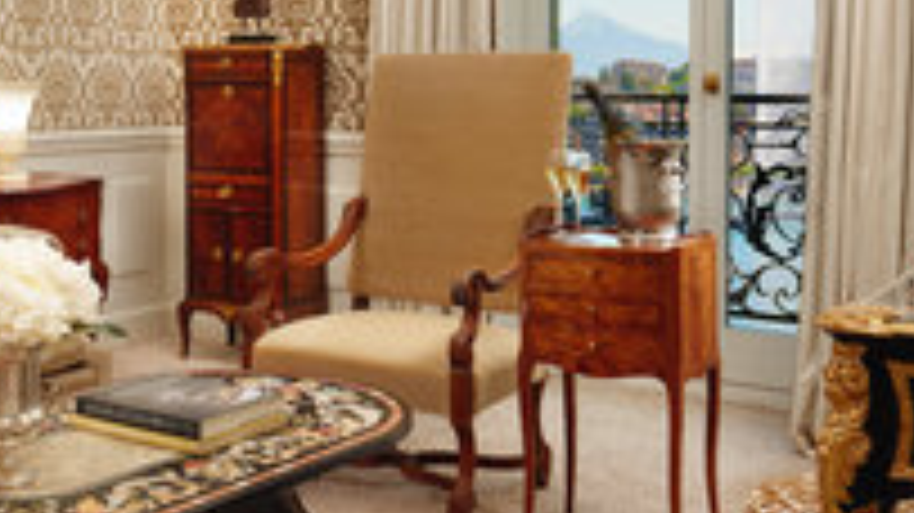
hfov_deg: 37.6
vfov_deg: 22.7
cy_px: 90
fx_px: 1260
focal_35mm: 52
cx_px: 113
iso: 50
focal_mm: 21
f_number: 16
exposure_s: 1/15
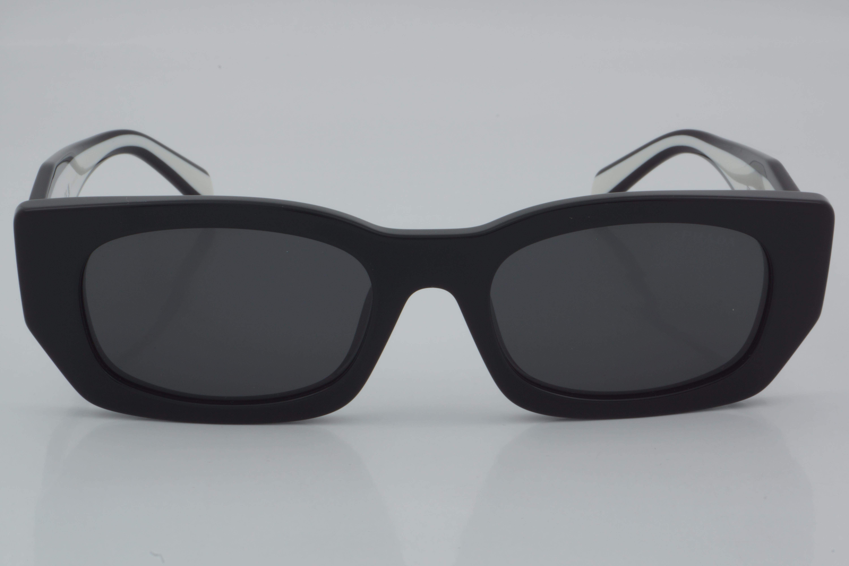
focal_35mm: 82
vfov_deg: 16.6
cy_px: 283
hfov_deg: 24.6
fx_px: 1945
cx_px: 424
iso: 100
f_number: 32
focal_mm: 55
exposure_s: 1/4
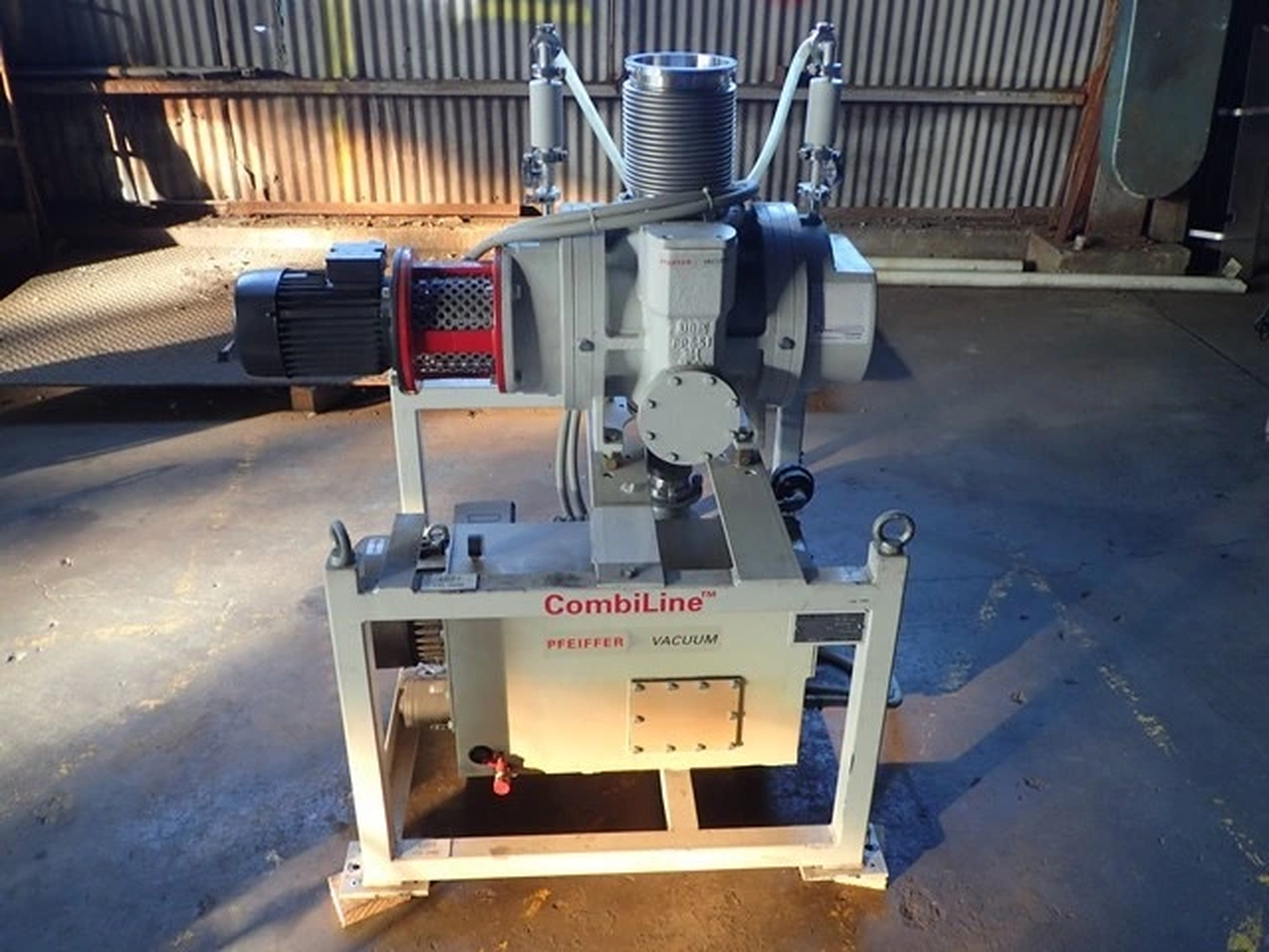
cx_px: 634
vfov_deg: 46.8
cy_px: 476
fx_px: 1100
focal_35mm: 30
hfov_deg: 60.0
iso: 200
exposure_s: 1/30
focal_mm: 5.5
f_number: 2.3
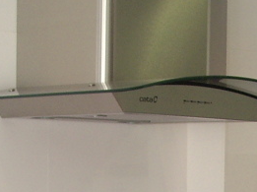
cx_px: 392
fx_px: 1297
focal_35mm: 175
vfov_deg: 8.2
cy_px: 347
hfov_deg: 10.9
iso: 100
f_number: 2.8
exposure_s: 1/50
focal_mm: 7.9
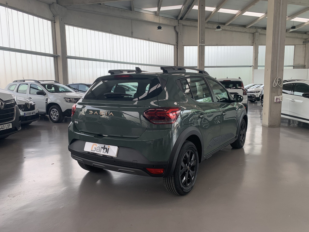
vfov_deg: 53.1
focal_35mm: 26
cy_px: 116
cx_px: 154
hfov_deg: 67.3
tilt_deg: -7.8
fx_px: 232
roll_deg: +0.2
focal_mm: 4.25
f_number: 1.8
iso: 25
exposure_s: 1/241
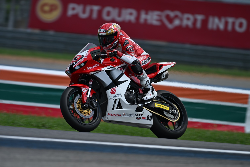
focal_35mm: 600
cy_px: 84
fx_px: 4166
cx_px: 125
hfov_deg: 3.4
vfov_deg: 2.3
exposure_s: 1/640
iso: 125
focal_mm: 600
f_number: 6.3
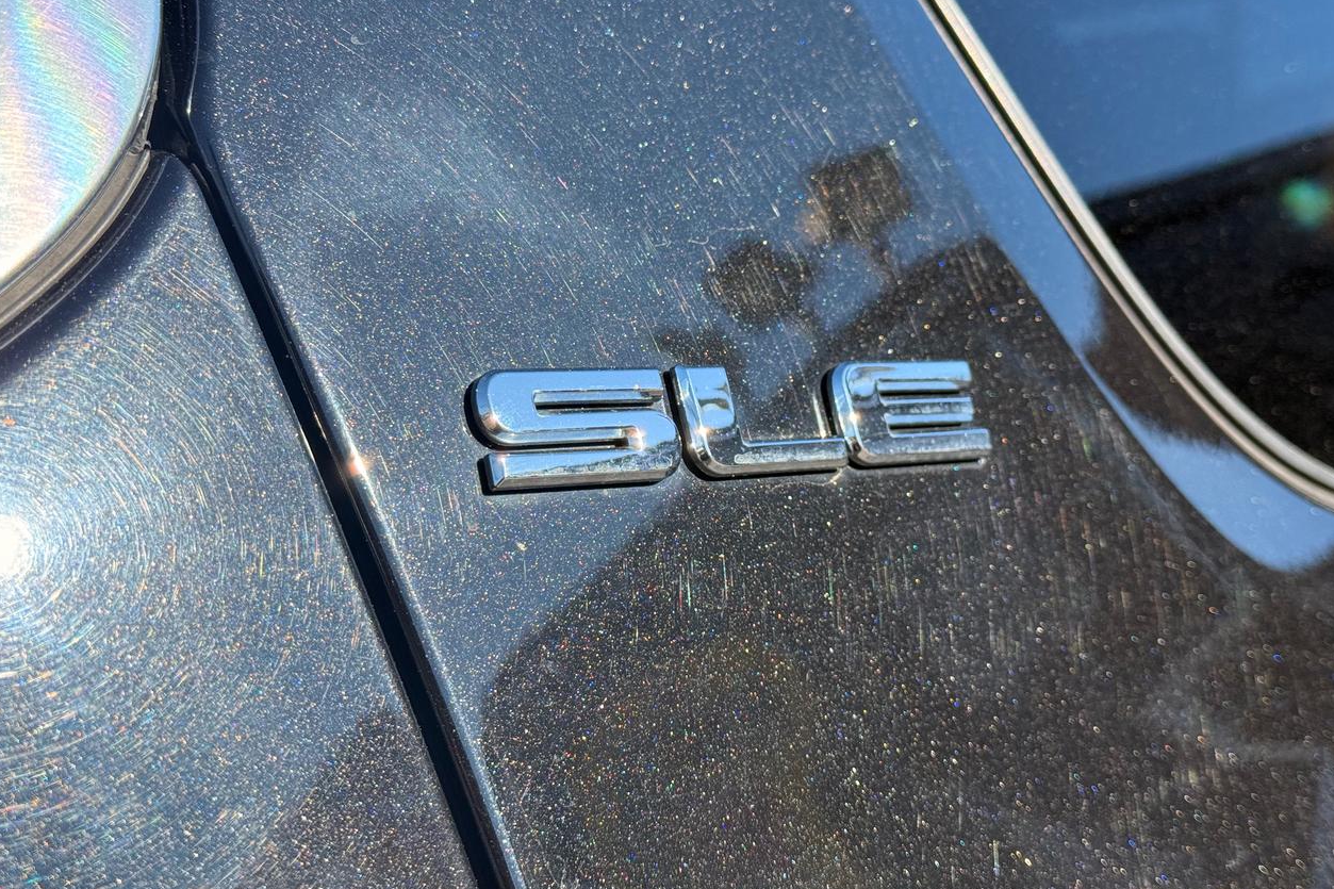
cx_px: 658
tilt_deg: +0.2
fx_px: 1889
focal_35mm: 51
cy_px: 385
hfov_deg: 38.9
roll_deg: +0.2
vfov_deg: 26.5
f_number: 1.78
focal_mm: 6.76
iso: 80
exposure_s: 1/1678
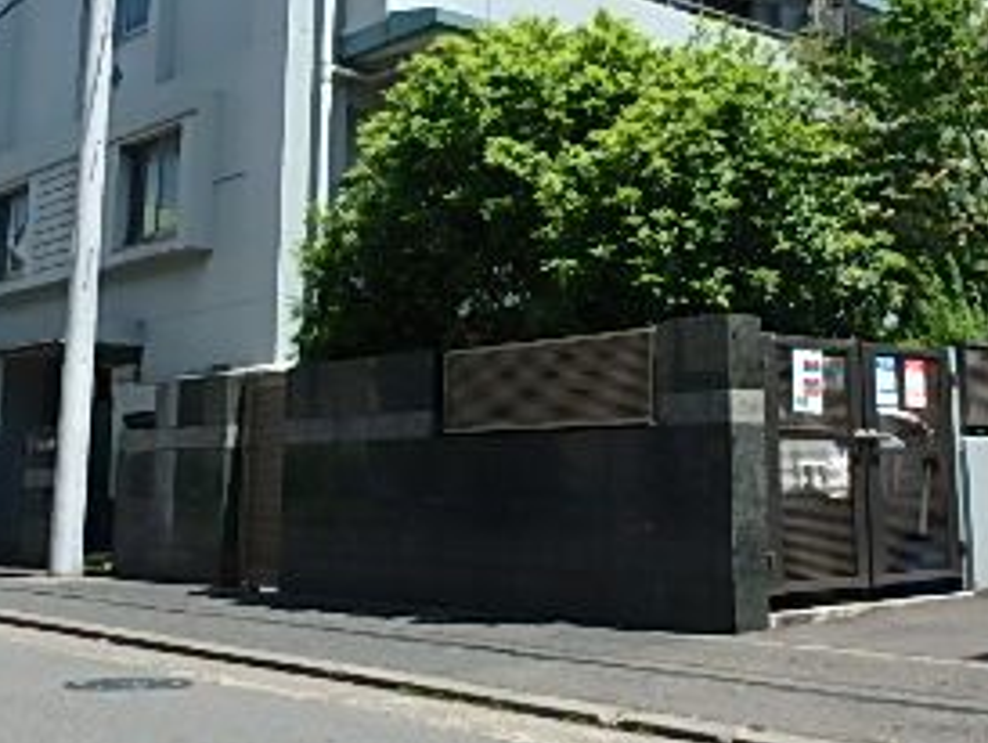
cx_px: 617
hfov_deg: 38.6
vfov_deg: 29.2
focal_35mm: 49
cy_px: 166
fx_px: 1400
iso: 125
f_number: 3.5
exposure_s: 1/800
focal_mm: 3.7
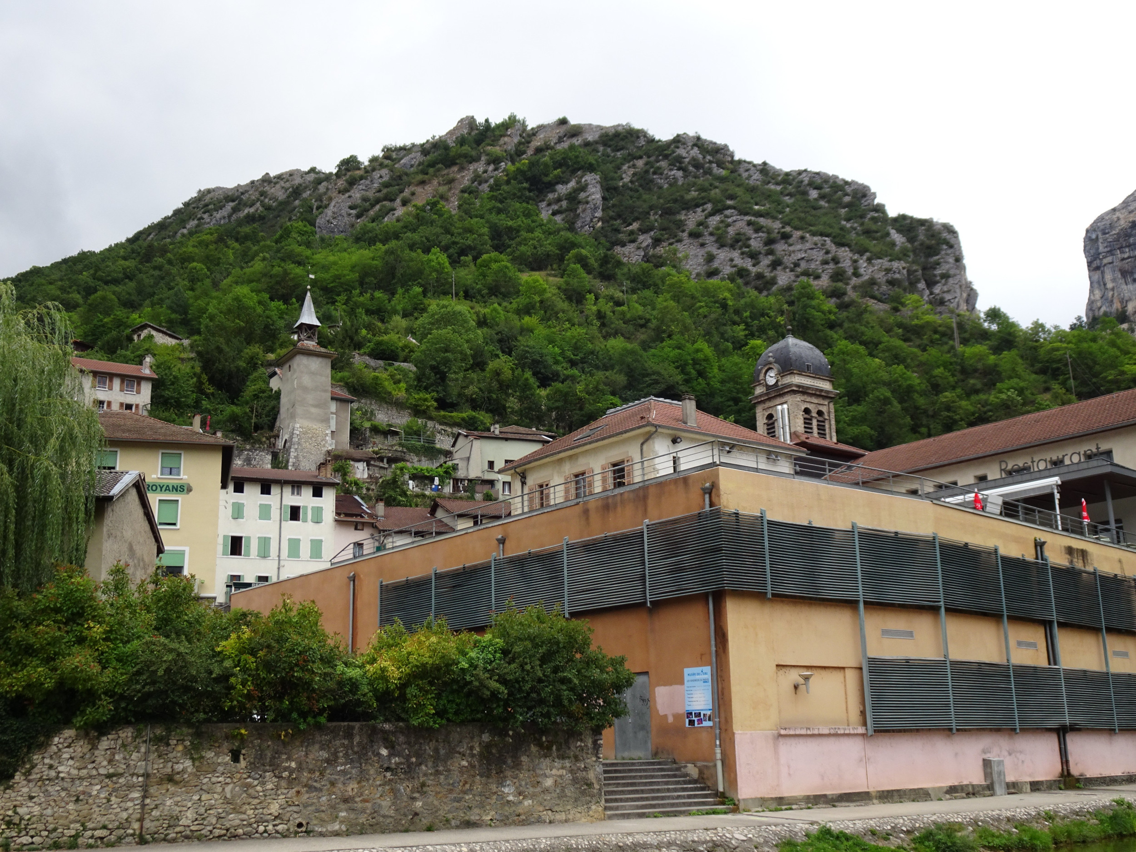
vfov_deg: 38.7
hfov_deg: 50.1
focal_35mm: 37
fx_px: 1214
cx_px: 568
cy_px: 426
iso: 80
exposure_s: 1/250
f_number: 4
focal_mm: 6.37
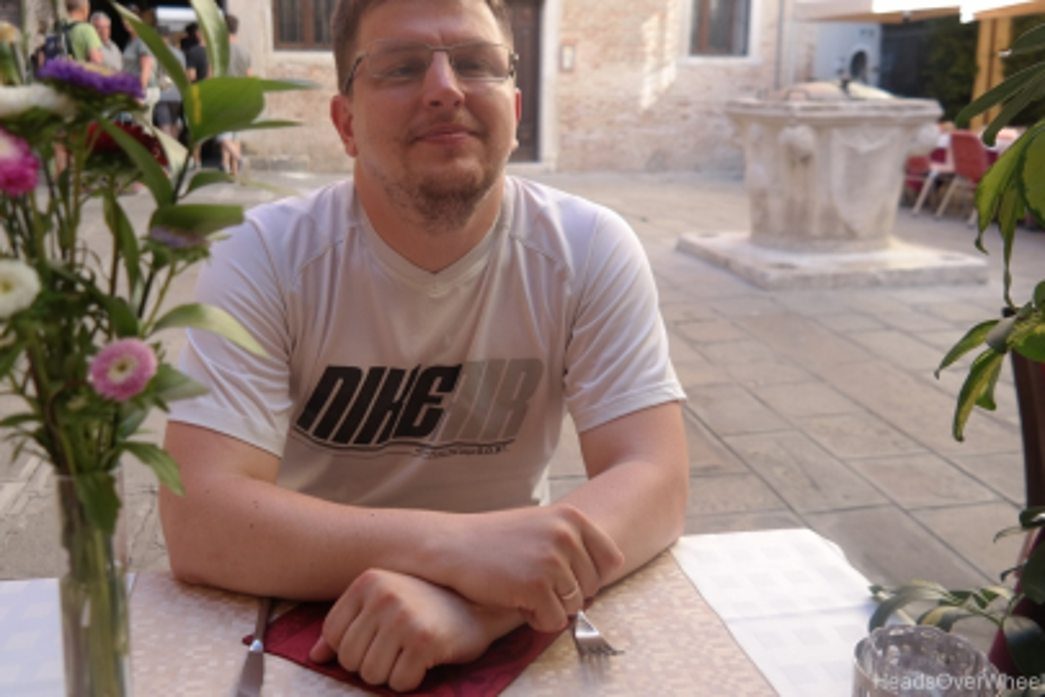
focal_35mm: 32
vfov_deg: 41.0
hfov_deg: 58.7
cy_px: 287
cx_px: 495
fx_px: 929
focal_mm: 18
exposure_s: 1/80
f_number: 3.5
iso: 100
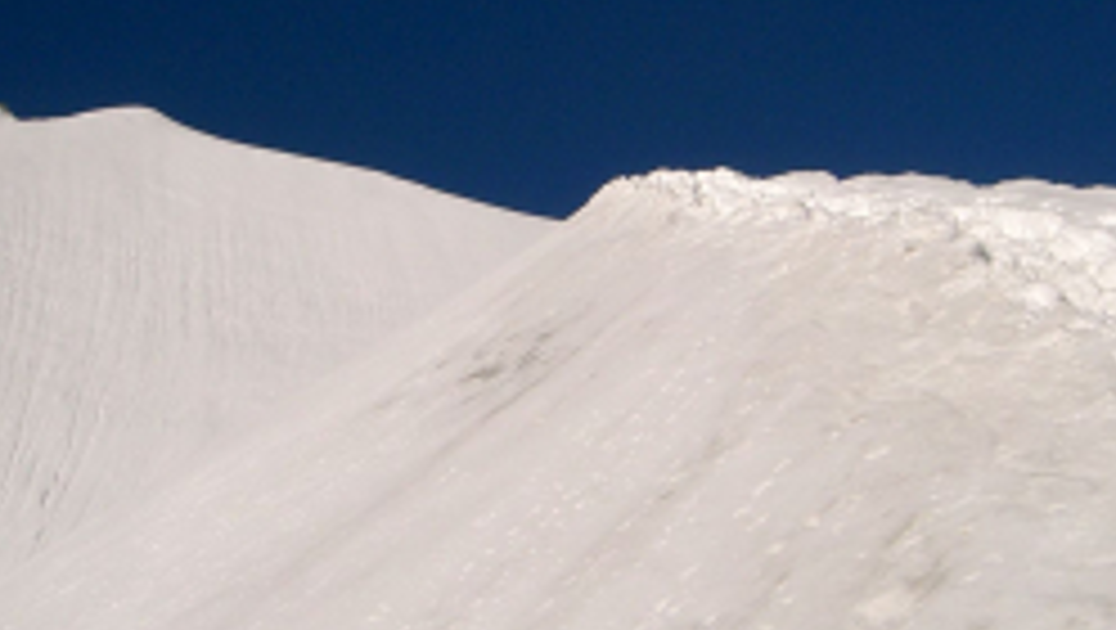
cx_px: 623
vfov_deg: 16.6
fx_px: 2162
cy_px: 256
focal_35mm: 73
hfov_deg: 28.9
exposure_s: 1/1600
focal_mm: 8
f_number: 4.8
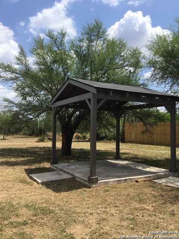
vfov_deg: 58.4
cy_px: 120
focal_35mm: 31
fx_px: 214
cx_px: 90
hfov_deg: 45.4
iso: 25
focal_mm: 3.3
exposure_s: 1/1431
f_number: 2.4
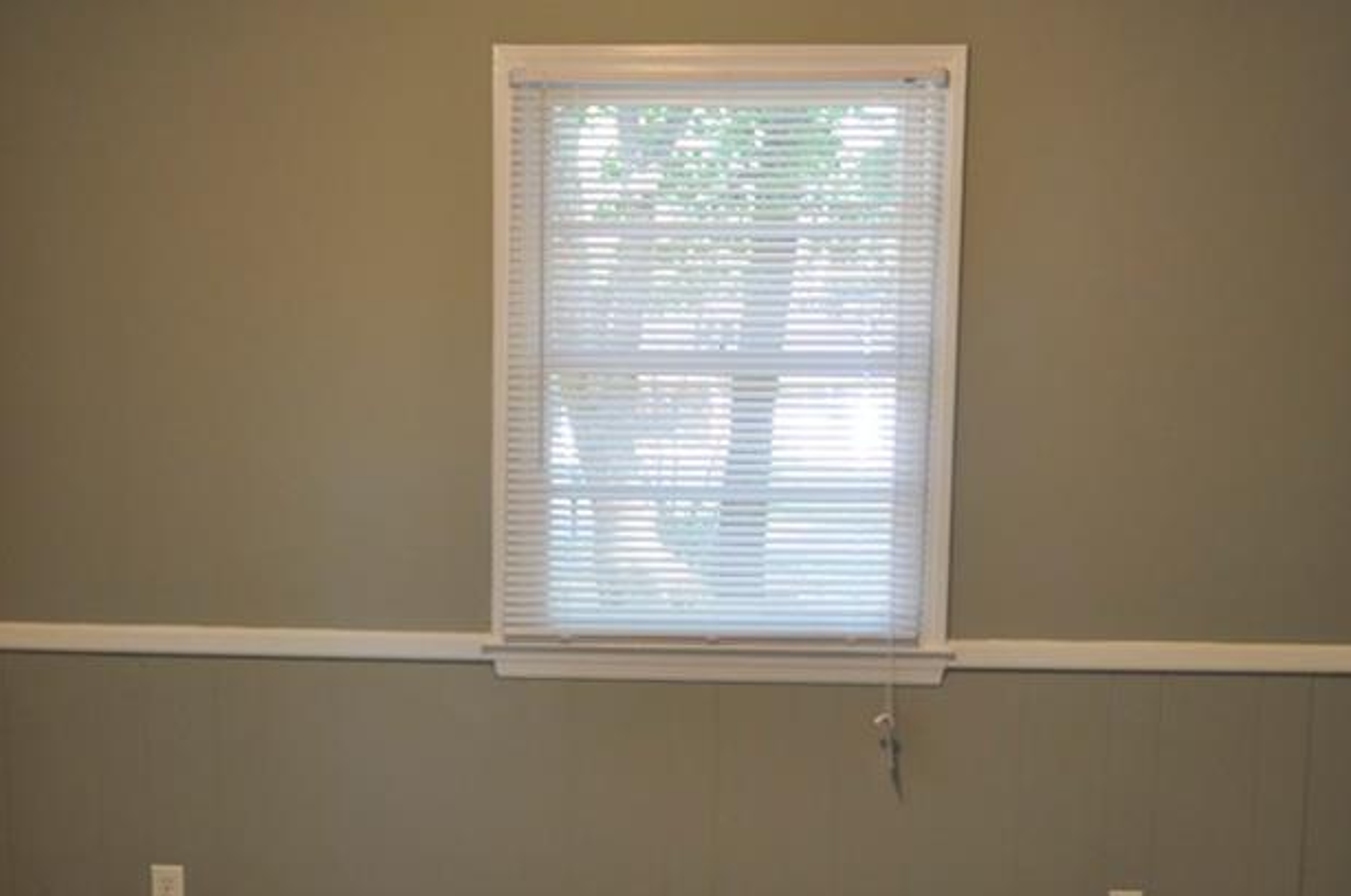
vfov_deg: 22.4
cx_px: 561
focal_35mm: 60
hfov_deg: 33.4
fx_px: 2248
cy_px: 624
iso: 800
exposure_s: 1/40
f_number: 3.8
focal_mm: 24
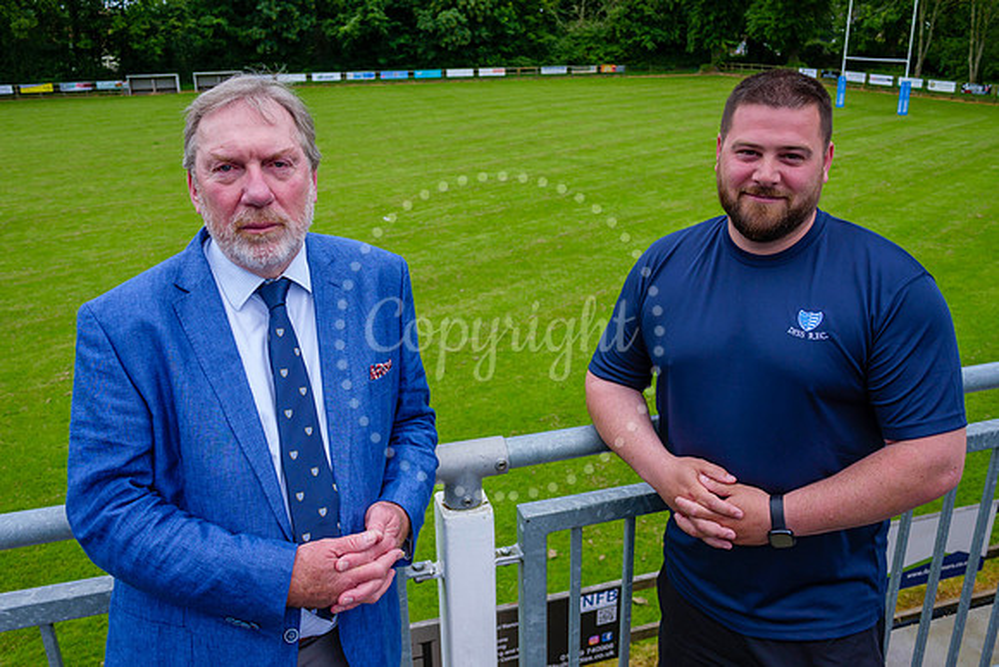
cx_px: 500
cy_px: 334
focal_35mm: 30
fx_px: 837
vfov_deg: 43.4
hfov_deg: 61.6
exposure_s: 1/1000
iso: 200
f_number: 3.2
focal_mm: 14
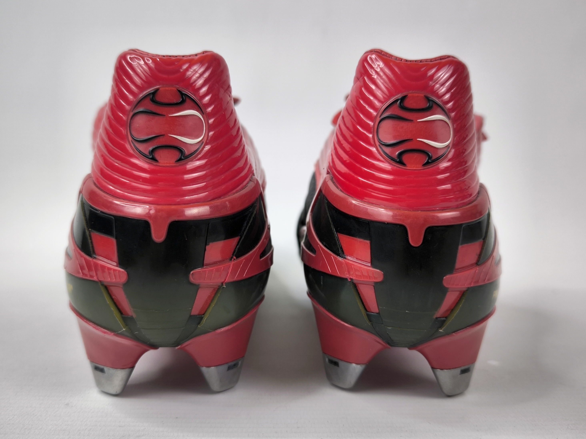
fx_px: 406
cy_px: 220
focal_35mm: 24
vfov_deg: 56.8
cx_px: 293
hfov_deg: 71.6
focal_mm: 6.92
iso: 64
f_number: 1.9
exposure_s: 1/100
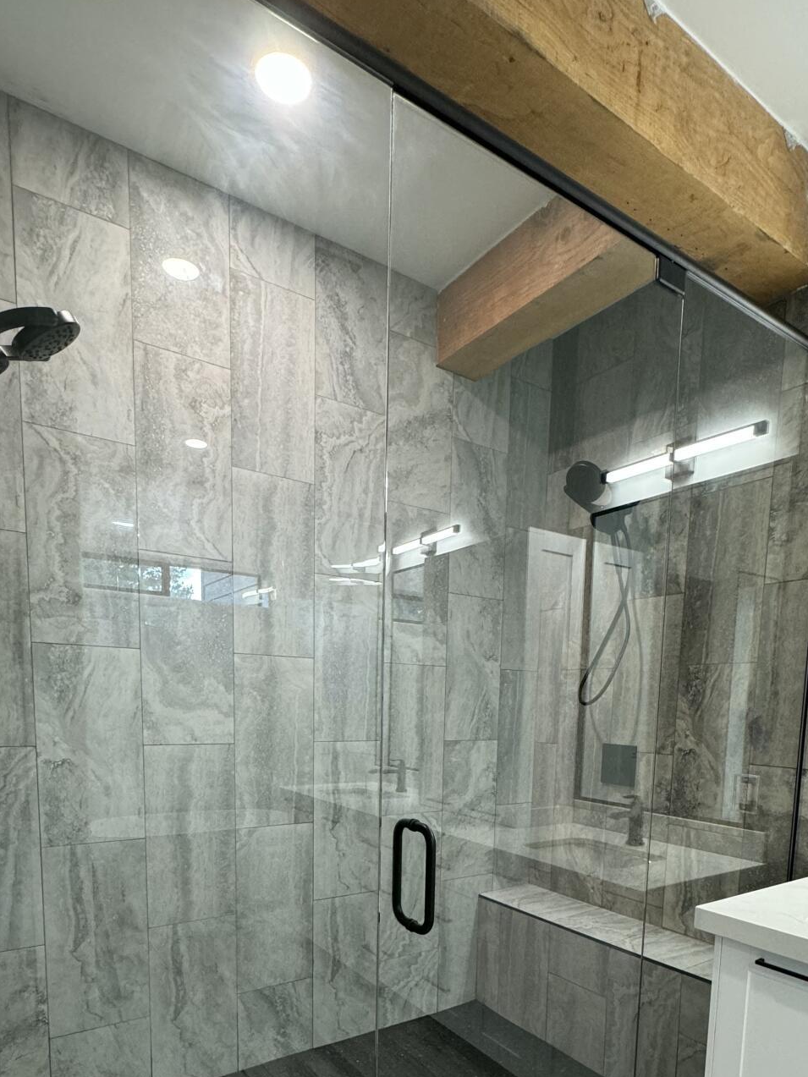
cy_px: 783
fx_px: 685
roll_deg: -1.0
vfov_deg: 72.1
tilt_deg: -7.8
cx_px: 429
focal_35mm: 22
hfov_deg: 61.0
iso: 250
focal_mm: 2.22
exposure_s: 1/60
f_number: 2.2
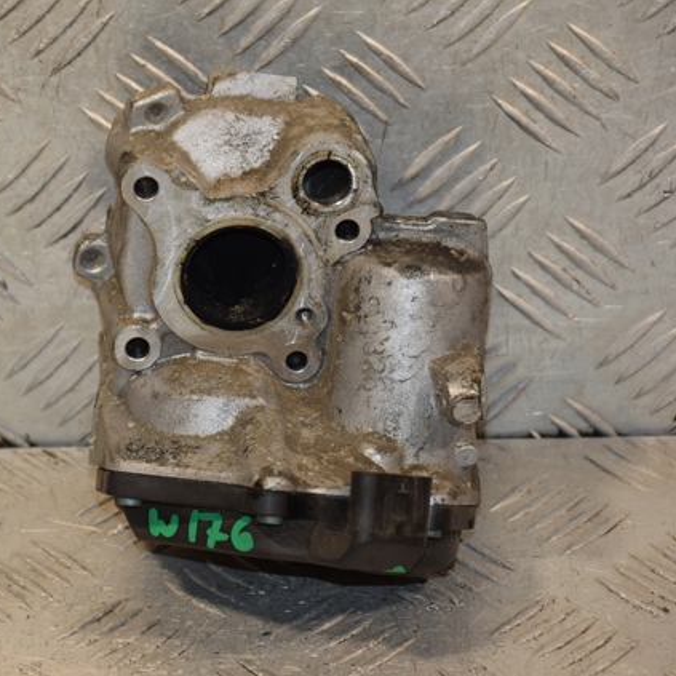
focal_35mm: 189
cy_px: 339
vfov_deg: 9.3
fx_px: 4176
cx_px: 219
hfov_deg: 9.2
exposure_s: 1/200
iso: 800
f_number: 5.6
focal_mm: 98
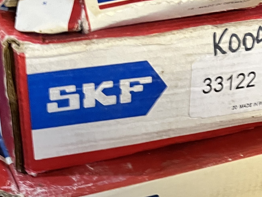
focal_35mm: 80
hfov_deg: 24.3
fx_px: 606
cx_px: 177
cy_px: 238
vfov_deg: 17.5
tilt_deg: -52.4
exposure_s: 1/25
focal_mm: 5.1
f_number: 1.6
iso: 500
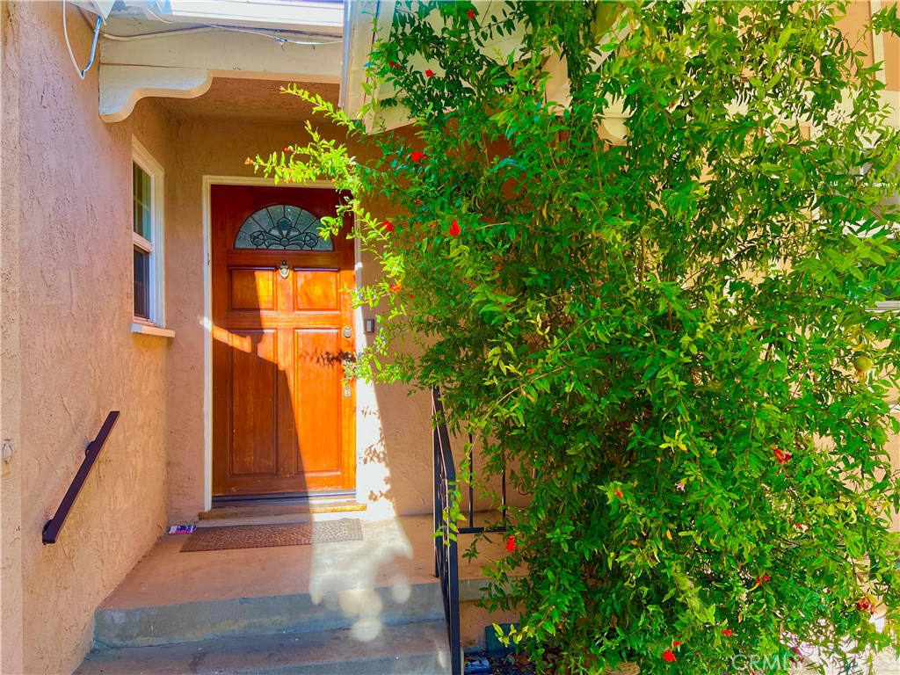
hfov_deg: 67.3
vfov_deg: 53.1
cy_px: 338
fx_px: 676
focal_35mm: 26
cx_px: 450
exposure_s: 1/345
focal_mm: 5.7
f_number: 1.5
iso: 50
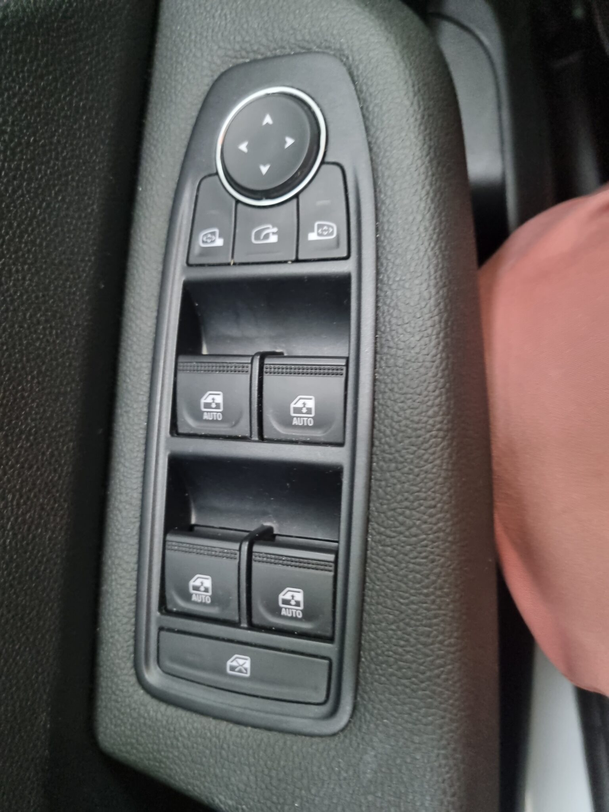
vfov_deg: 67.3
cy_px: 406
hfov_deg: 53.1
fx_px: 610
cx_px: 304
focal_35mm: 26
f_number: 1.8
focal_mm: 5.4
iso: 640
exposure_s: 1/25
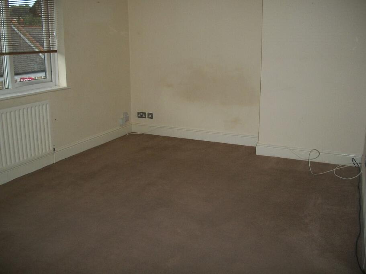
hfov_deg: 52.6
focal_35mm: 35
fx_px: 370
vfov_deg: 40.7
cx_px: 183
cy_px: 137
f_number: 3.1
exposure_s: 1/500
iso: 200
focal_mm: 6.3
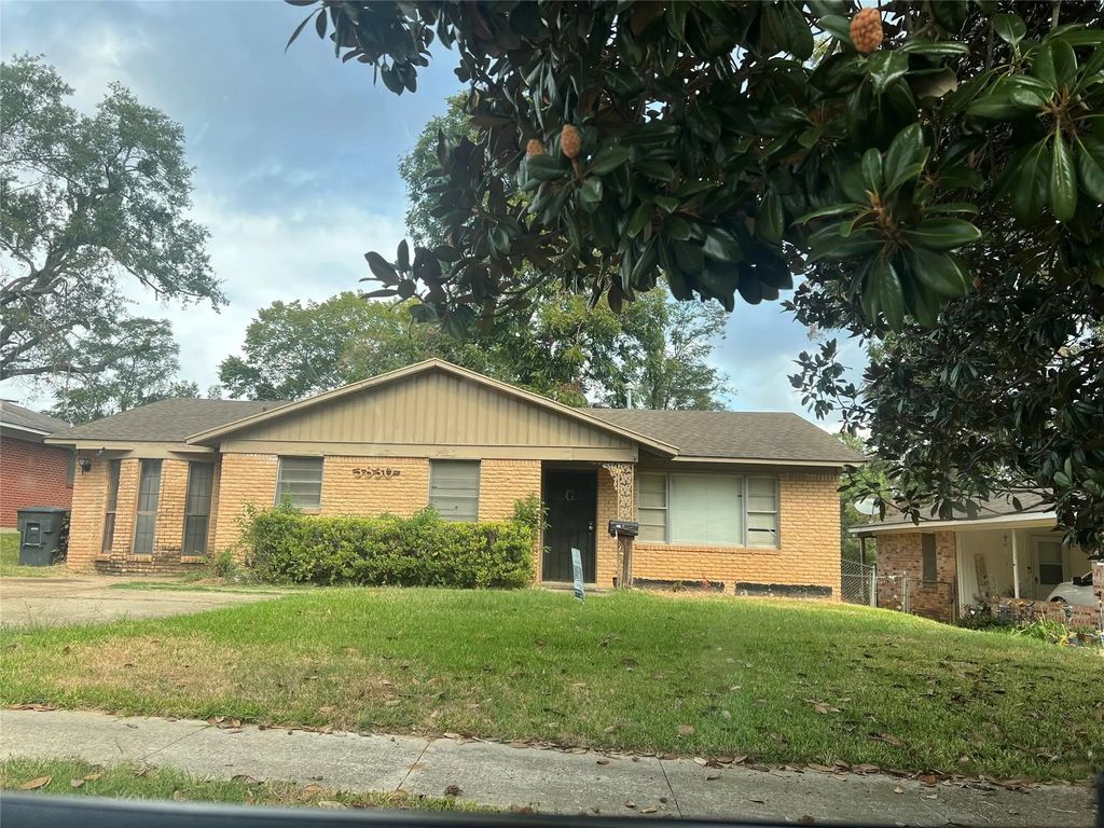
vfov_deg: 53.1
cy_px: 414
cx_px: 552
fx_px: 829
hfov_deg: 67.3
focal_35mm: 26
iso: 50
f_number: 1.5
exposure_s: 1/833
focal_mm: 5.7
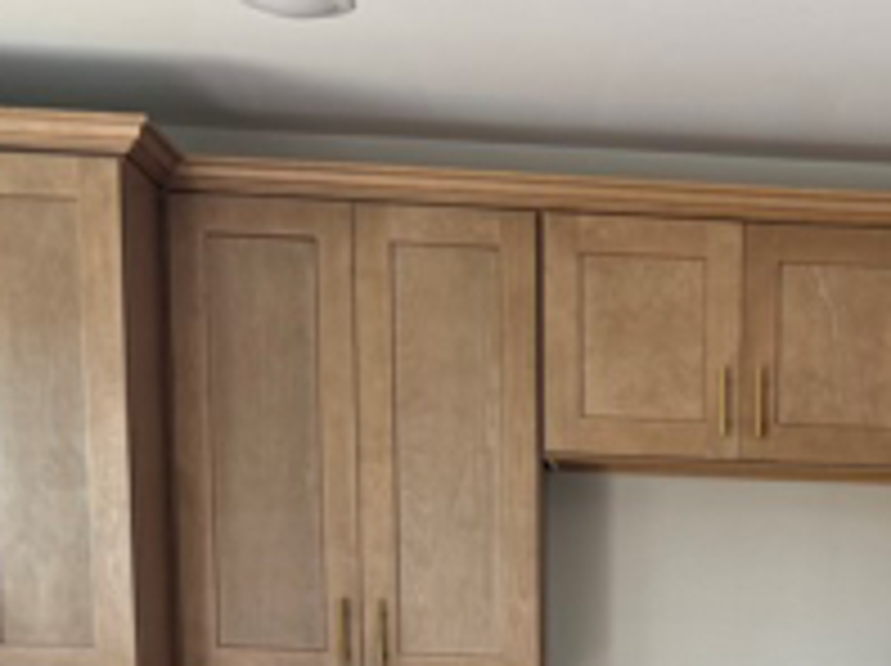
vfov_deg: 16.4
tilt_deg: -10.5
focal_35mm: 81
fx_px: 2082
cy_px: 1026
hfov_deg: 23.3
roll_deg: -1.1
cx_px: 848
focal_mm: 6.76
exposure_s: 1/243
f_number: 1.78
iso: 125
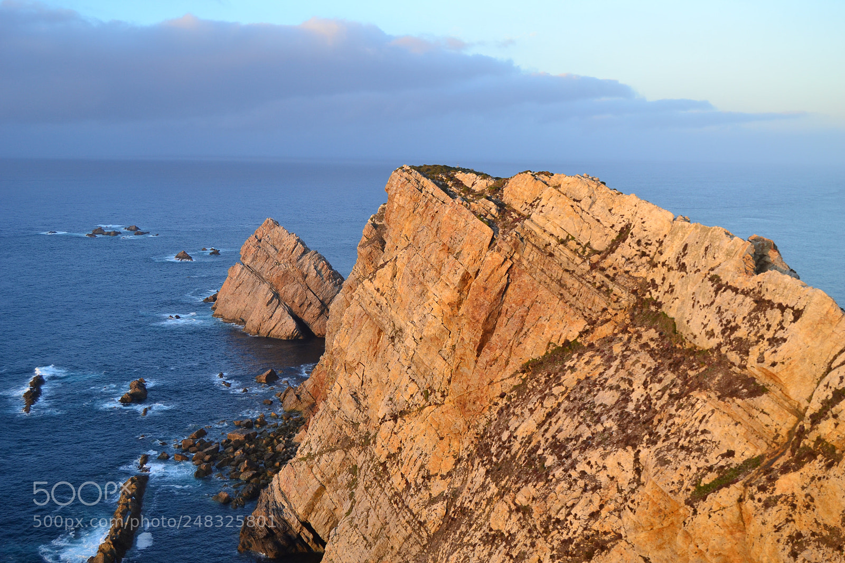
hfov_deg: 49.6
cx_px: 422
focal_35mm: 39
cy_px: 282
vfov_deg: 34.2
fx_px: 915
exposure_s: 1/125
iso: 200
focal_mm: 26
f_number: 5.6
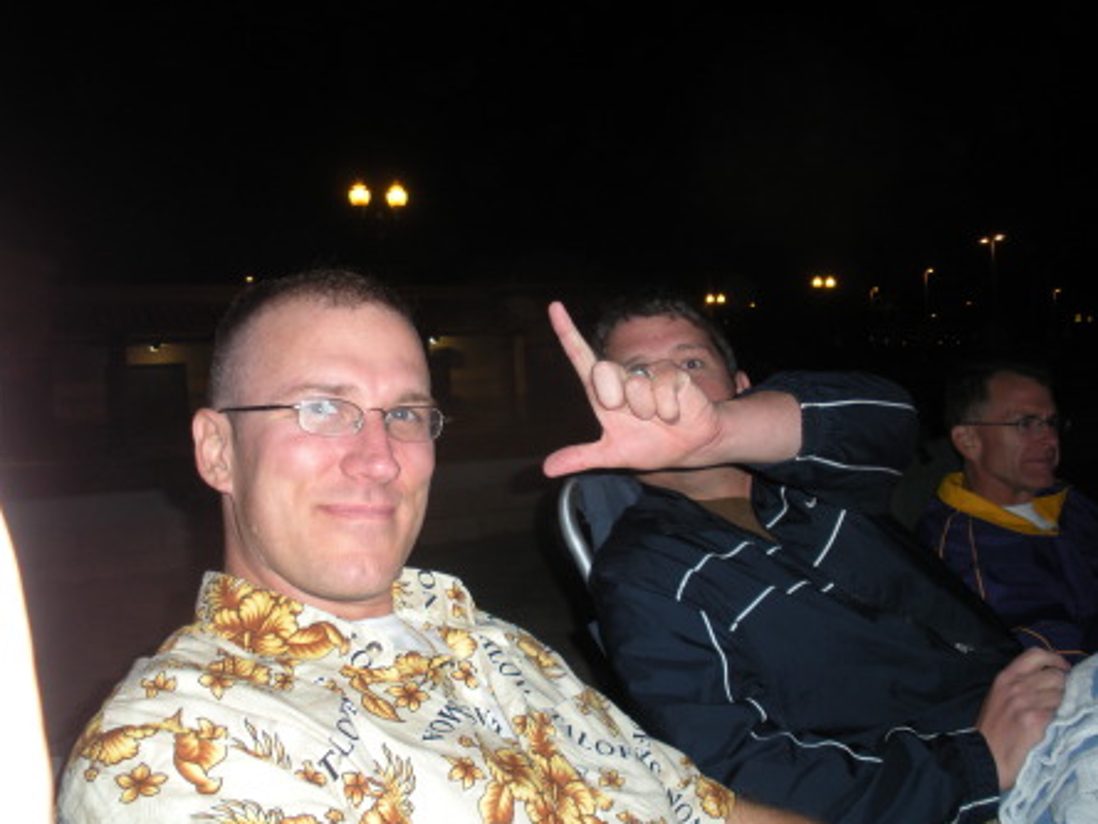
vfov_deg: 38.7
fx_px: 1174
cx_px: 556
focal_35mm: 37
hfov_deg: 50.1
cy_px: 413
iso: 100
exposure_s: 1/60
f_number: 3.5
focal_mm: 6.3
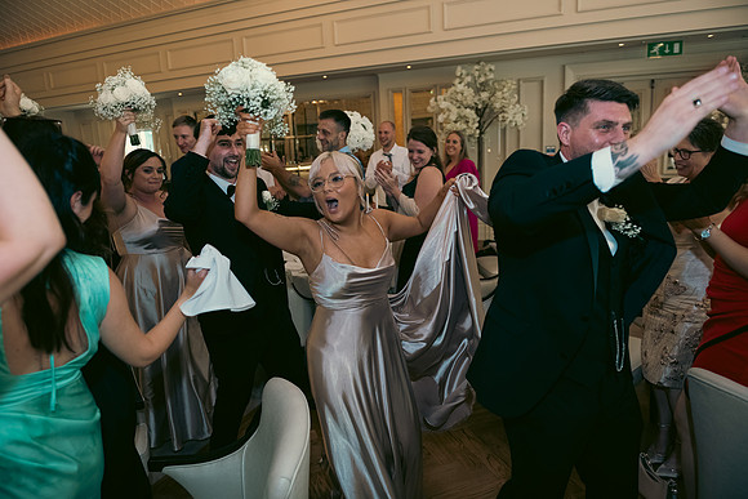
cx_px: 374
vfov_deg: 53.2
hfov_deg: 73.7
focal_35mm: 24
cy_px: 250
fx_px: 499
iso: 800
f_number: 3.5
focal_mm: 24
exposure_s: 1/160
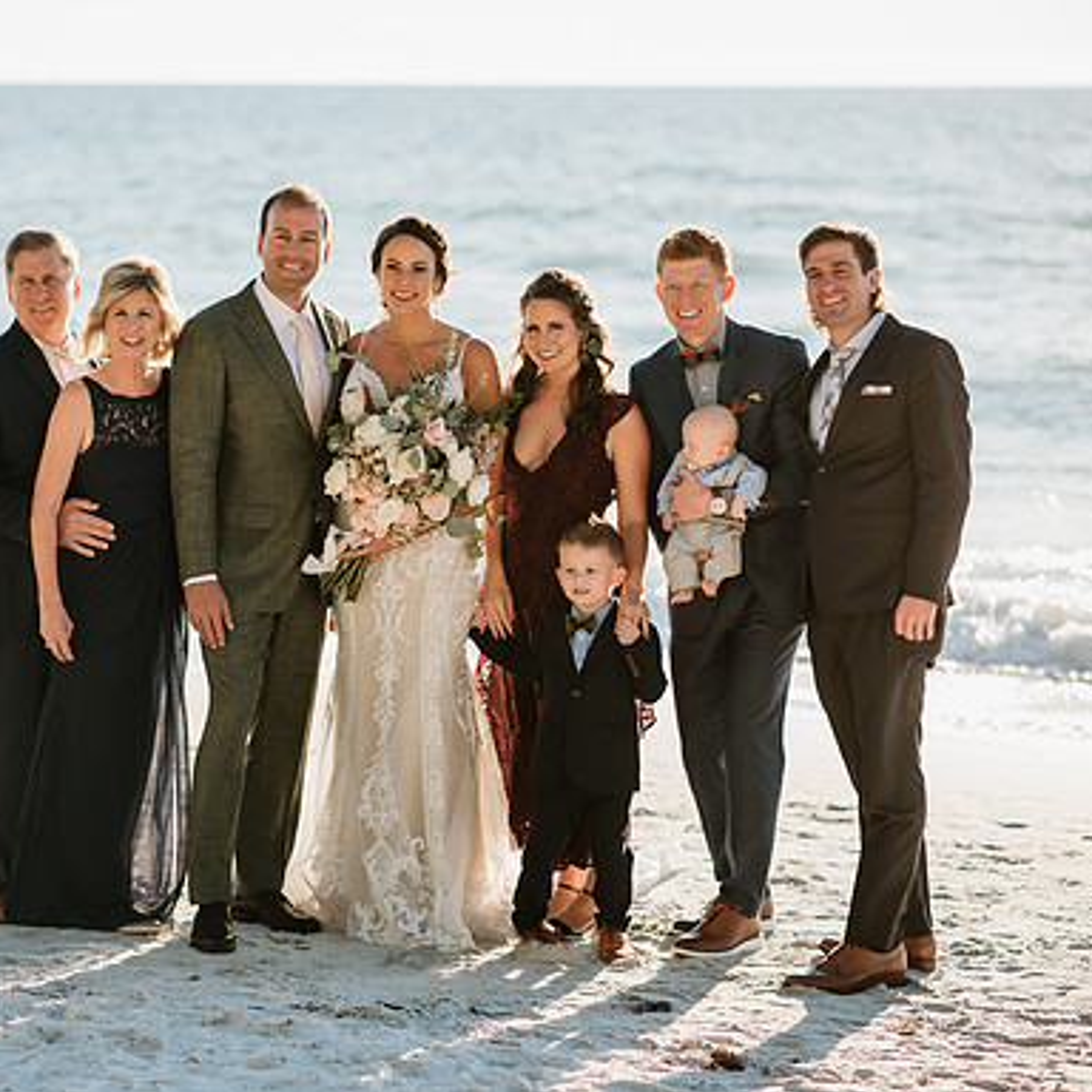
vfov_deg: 16.0
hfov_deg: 15.9
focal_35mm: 109
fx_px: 3890
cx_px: 299
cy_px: 545
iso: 100
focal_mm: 85
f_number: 2.8
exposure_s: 1/1000
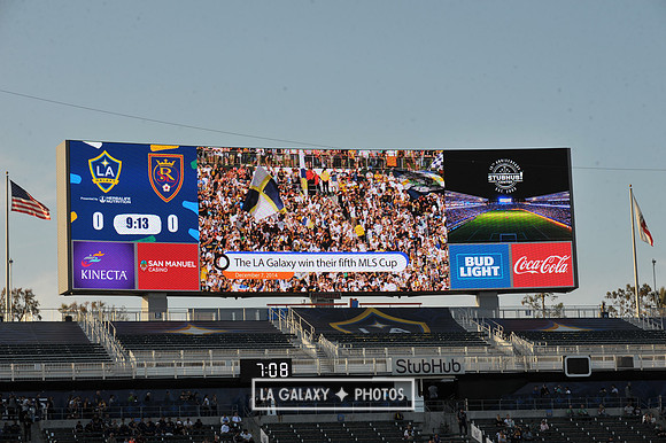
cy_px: 222
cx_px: 333
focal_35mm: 105
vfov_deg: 13.0
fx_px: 1941
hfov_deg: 19.5
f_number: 11
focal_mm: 105
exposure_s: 1/500
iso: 400
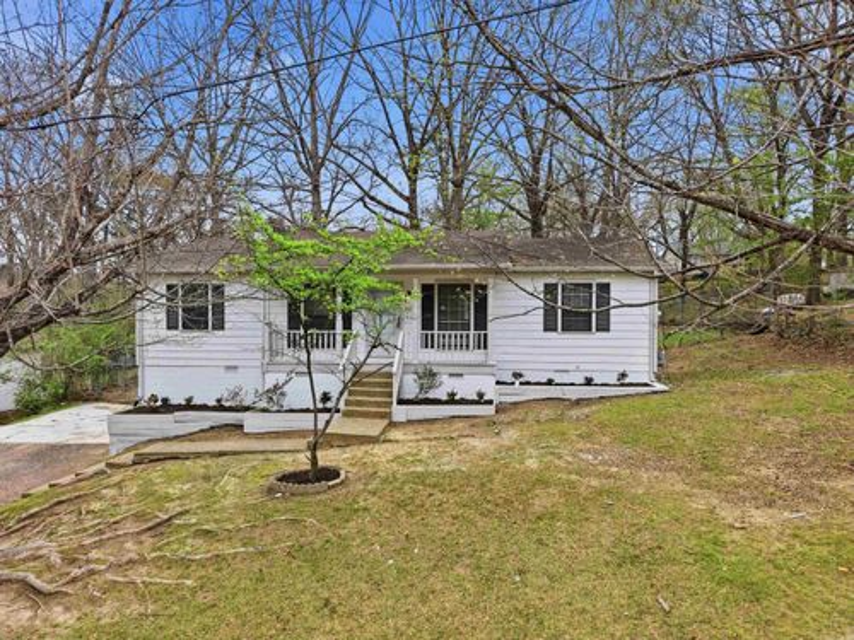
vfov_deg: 56.8
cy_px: 320
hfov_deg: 71.6
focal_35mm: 24
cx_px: 427
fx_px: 592
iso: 240
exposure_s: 1/1250
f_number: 1.8
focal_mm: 8.7
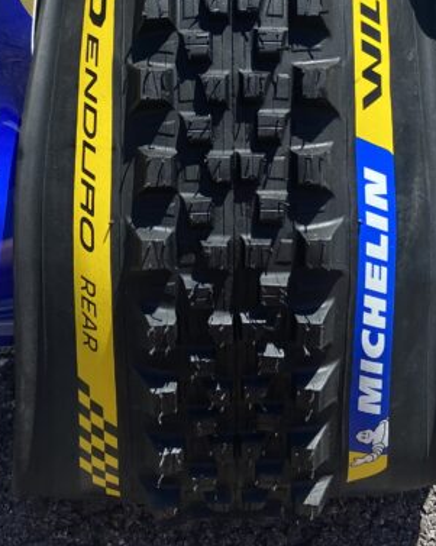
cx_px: 210
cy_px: 39
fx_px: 1114
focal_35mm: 69
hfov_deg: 22.1
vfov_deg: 26.5
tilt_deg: -79.4
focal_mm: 4.25
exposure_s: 1/1330
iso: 32
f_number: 1.8
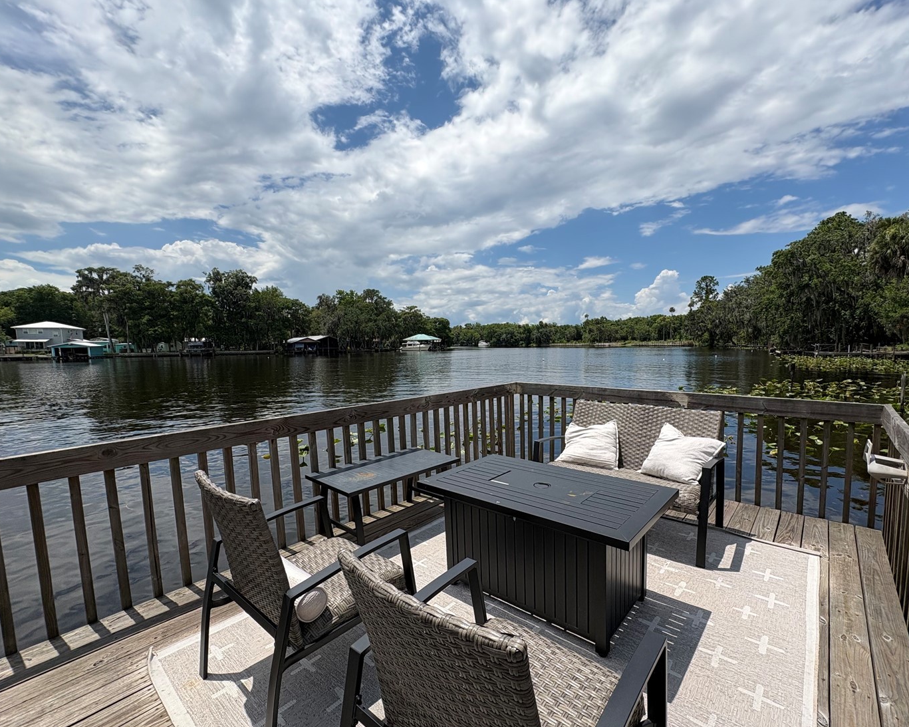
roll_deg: +1.7
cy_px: 387
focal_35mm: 16
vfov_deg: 80.3
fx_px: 430
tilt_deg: -5.0
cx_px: 480
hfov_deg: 93.0
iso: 50
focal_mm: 2.22
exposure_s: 1/2770
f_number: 2.2
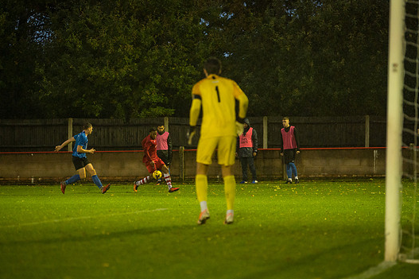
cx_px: 200
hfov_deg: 12.5
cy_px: 145
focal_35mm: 165
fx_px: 1920
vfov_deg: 8.3
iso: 5000
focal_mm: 150
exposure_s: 1/1000
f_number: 2.8
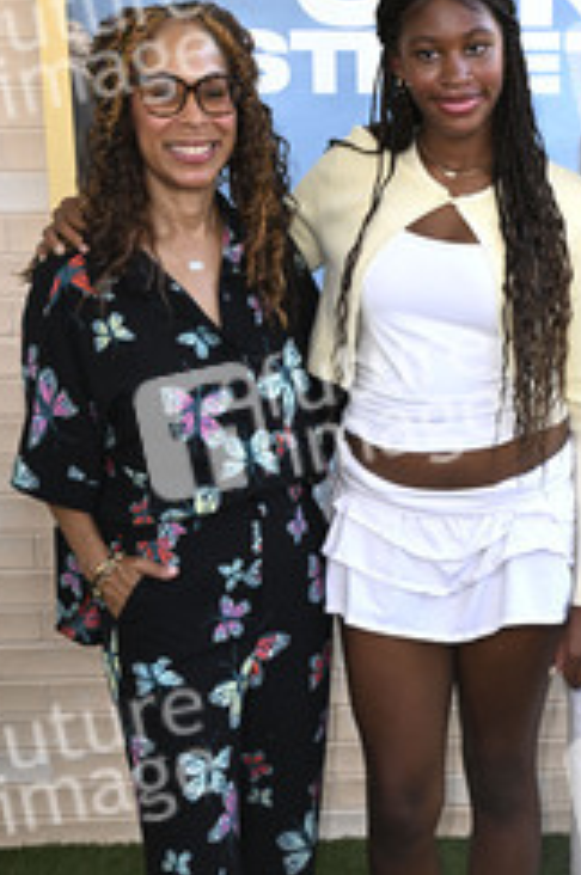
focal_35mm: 64
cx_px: 423
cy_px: 595
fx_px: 1554
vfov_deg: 31.2
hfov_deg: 21.0
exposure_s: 1/250
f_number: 5.6
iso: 640
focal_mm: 39
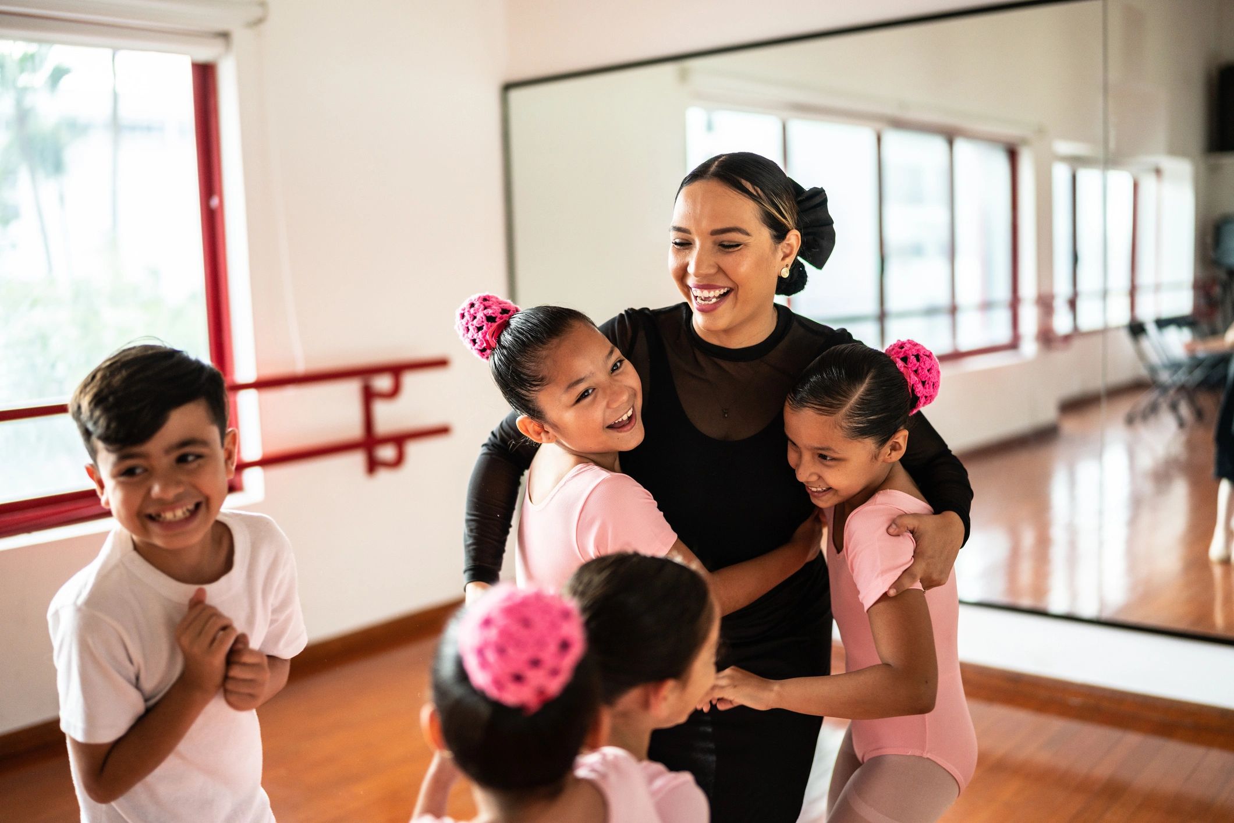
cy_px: 412
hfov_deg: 54.4
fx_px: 1200
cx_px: 617
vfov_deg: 37.9
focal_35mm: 35
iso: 500
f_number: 1.2
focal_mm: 35
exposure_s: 1/400
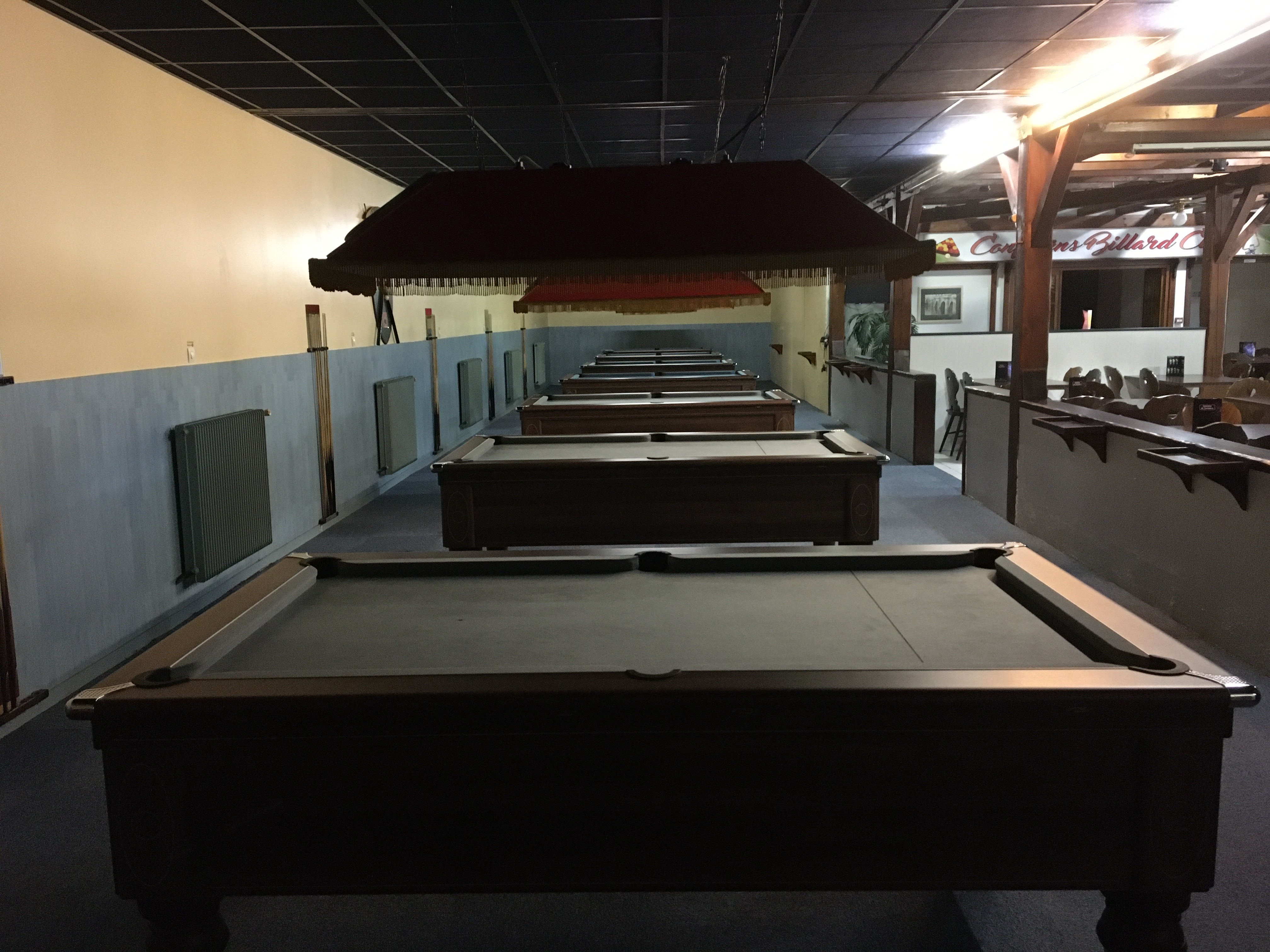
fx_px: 1064
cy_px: 476
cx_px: 635
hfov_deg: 61.7
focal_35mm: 29
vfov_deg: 48.2
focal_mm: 4.15
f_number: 2.2
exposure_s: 1/17
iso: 320
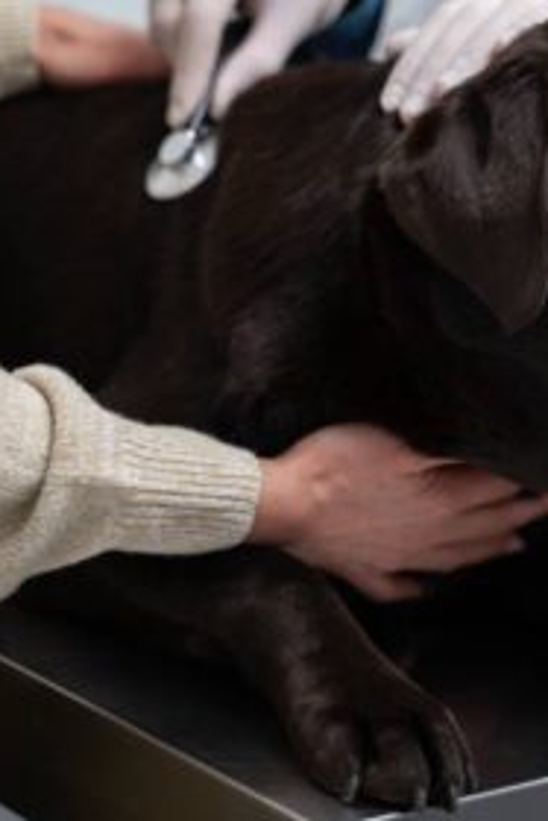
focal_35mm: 101
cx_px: 349
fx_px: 2303
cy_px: 375
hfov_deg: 13.6
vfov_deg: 20.2
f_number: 2.8
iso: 640
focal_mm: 59
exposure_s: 1/320
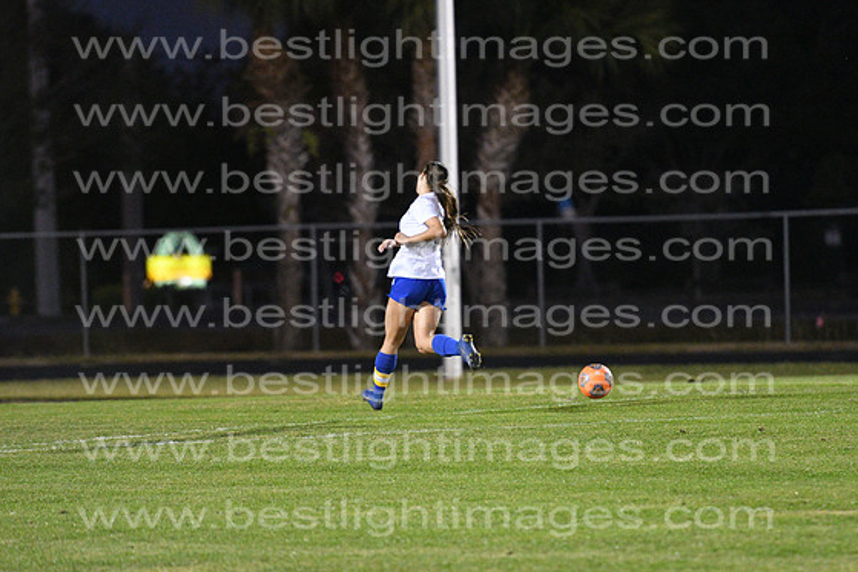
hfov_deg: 6.6
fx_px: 7414
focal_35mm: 311
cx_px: 427
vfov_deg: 4.4
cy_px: 283
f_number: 2.8
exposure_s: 1/800
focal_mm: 200
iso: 7200
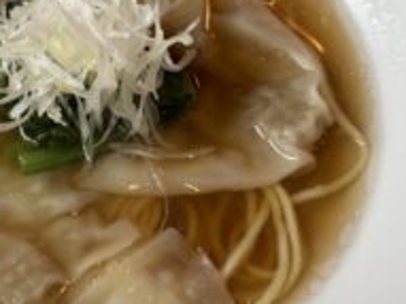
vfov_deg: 28.4
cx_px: 105
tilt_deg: -61.6
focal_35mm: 51
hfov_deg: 36.7
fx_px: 598
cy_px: 118
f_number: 1.6
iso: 80
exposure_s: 1/60
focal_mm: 5.96
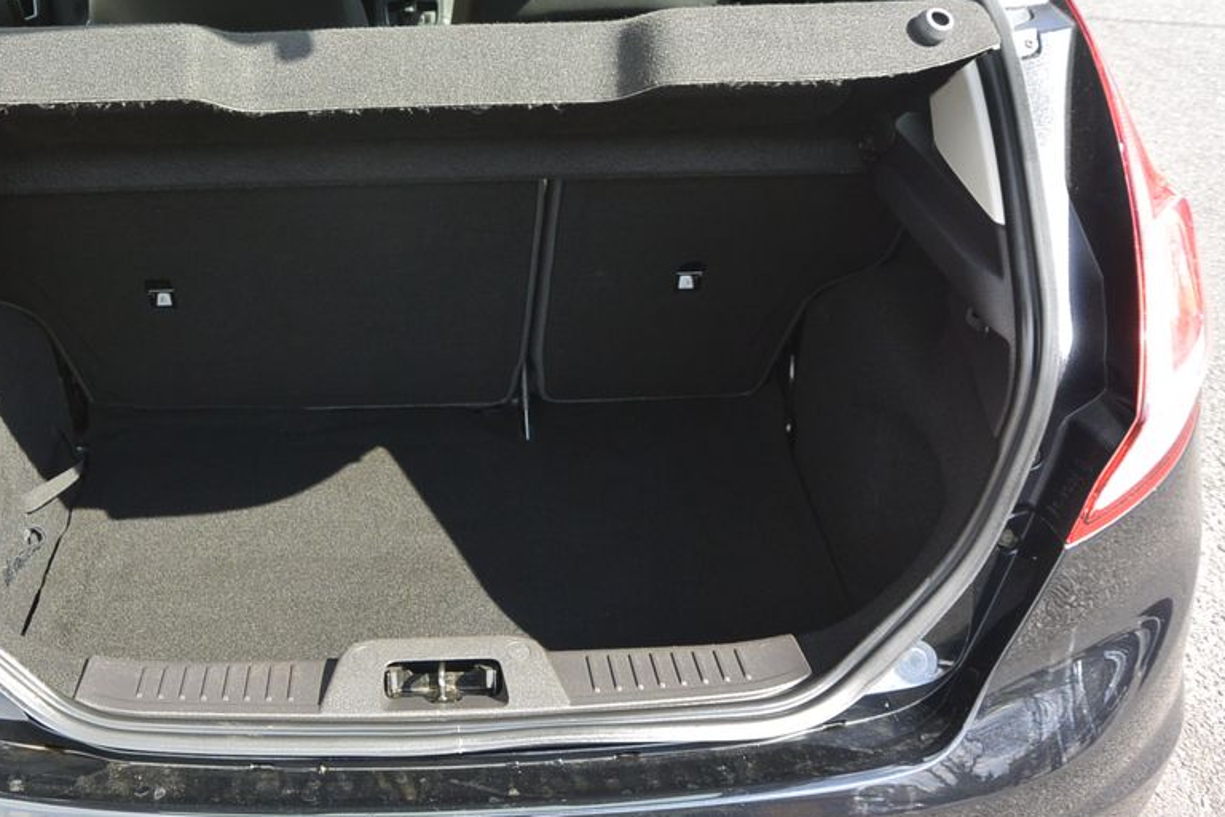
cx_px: 415
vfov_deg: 36.8
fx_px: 1225
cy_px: 336
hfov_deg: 52.2
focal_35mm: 36
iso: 160
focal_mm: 10
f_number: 4
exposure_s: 1/250
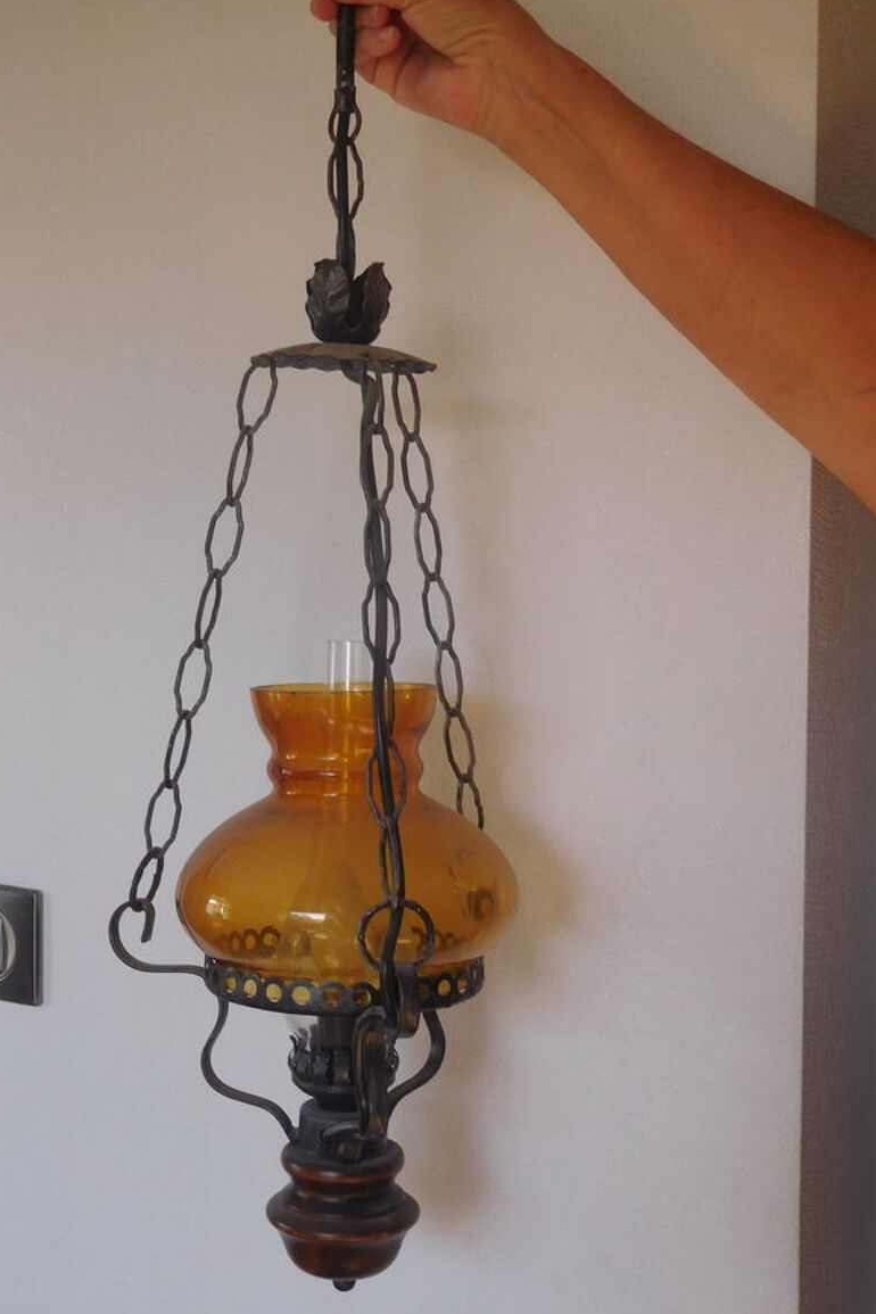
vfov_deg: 36.9
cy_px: 606
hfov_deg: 25.0
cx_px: 337
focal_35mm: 54
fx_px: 1971
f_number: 4
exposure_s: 1/40
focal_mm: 8
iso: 125
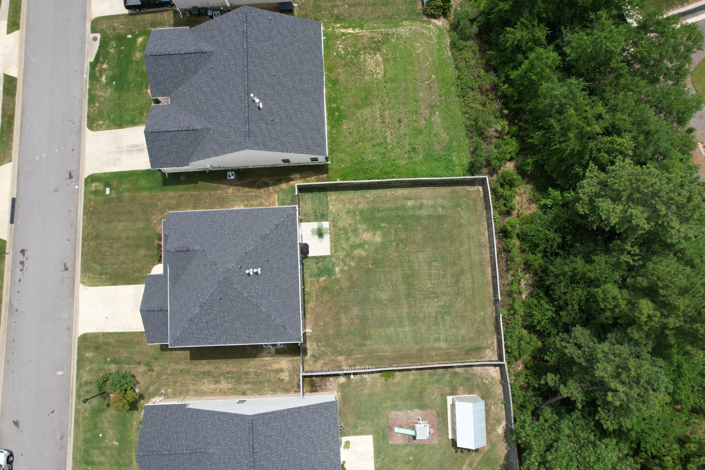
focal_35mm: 22
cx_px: 352
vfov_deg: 57.2
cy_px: 235
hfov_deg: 78.6
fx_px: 431
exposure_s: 1/1250
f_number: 2.8
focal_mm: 8.38
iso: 100
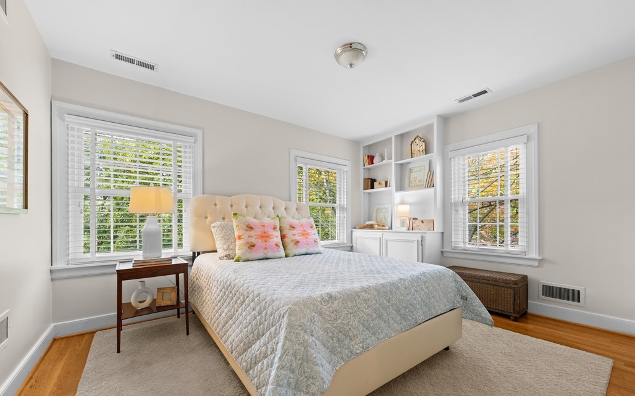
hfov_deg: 105.3
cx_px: 315
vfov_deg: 78.3
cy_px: 220
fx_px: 242
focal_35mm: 14
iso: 2000
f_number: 6.3
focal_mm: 13
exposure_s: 1/20
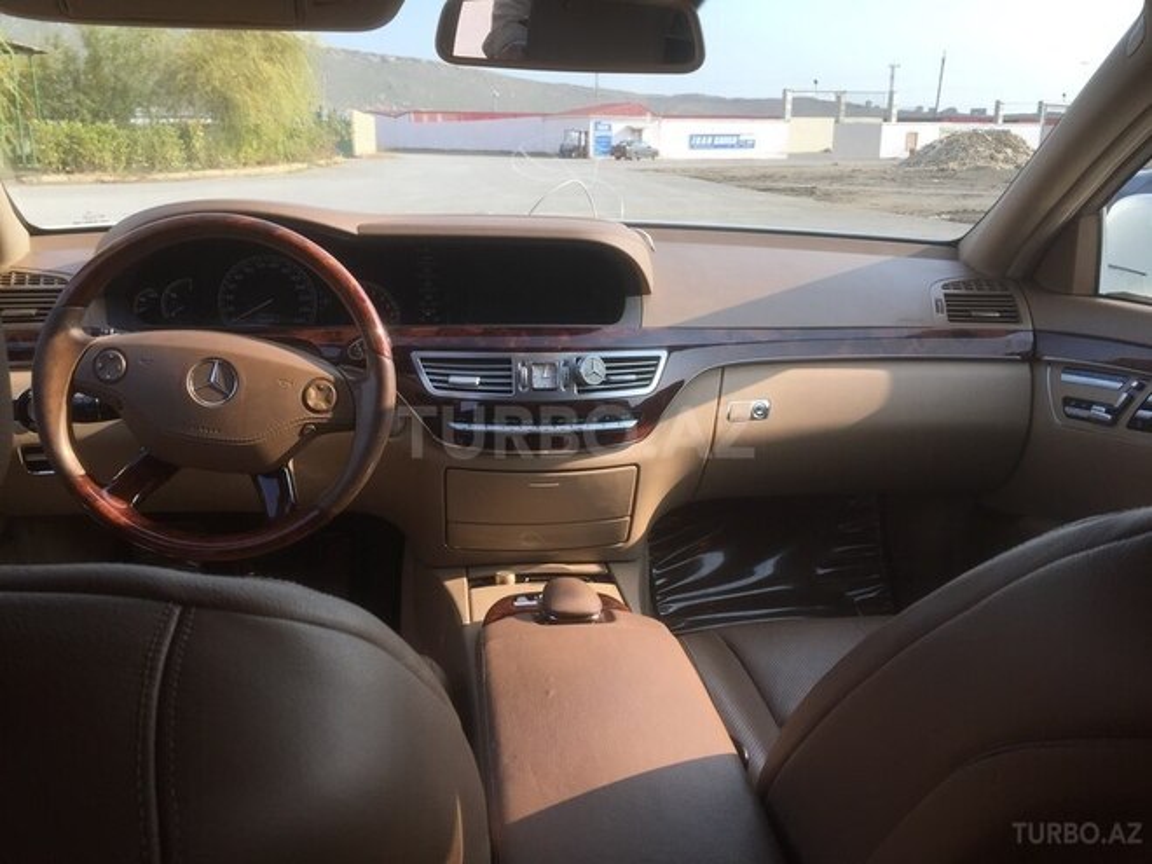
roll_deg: -2.9
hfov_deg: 61.7
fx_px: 965
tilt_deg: -16.1
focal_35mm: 29
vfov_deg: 48.2
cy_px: 432
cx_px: 576
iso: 32
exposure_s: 1/507
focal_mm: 4.15
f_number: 2.2
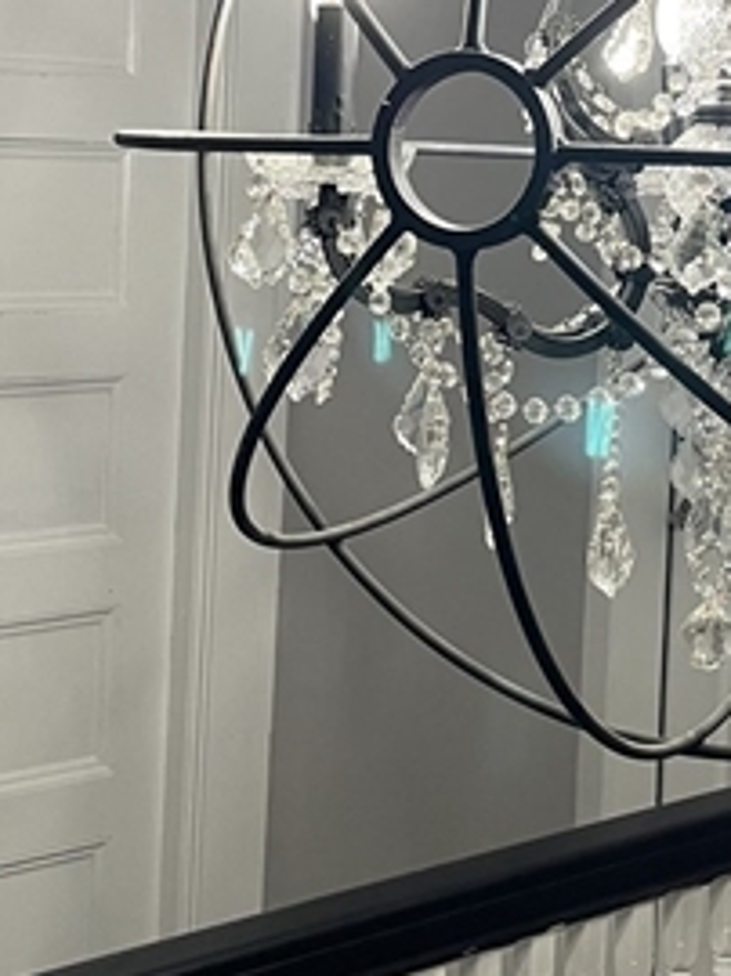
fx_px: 2087
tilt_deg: +0.0
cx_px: 691
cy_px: 188
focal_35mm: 74
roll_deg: -2.7
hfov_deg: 19.4
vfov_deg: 25.9
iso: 100
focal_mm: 4.2
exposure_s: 1/60
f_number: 1.6
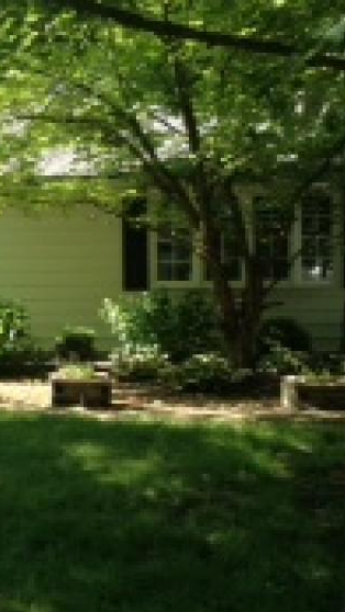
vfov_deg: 30.1
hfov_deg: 15.9
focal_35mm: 70
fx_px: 1138
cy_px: 281
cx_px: -163
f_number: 2.4
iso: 50
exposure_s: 1/211
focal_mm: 4.28
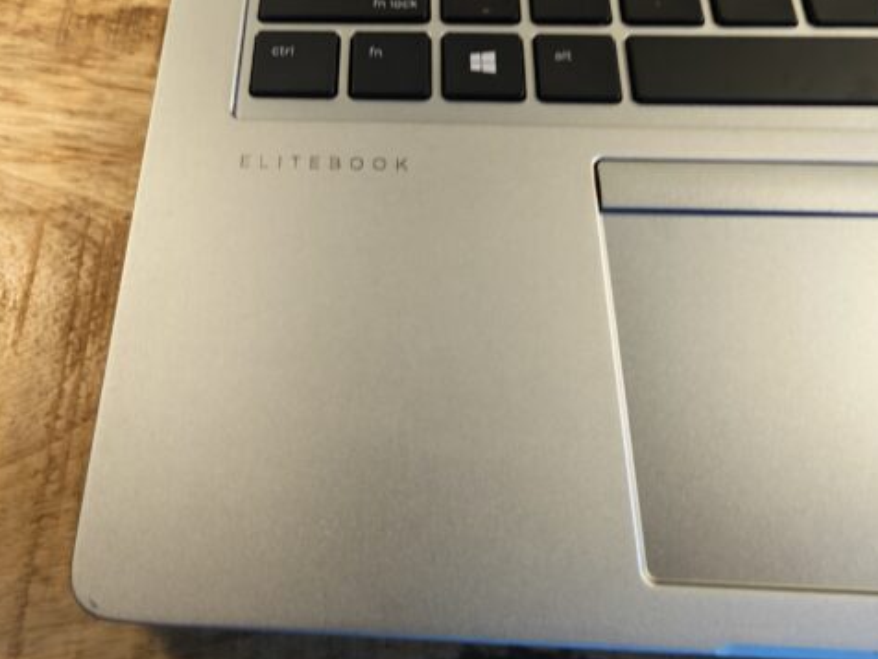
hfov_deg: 61.3
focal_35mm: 29
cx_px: 363
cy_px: 312
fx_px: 736
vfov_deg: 48.2
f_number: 2
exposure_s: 1/33
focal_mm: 1.82
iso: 160
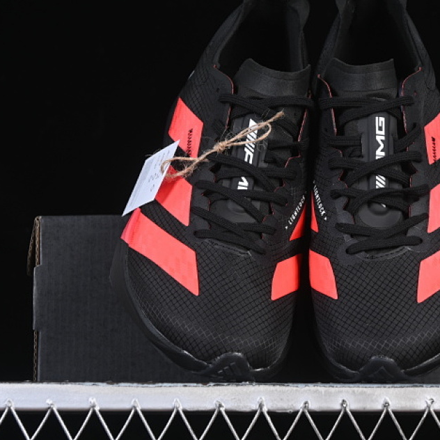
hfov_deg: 15.9
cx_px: 290
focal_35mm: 109
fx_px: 1567
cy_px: 226
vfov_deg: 16.0
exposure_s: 1/60
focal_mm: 50
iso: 160
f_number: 6.3
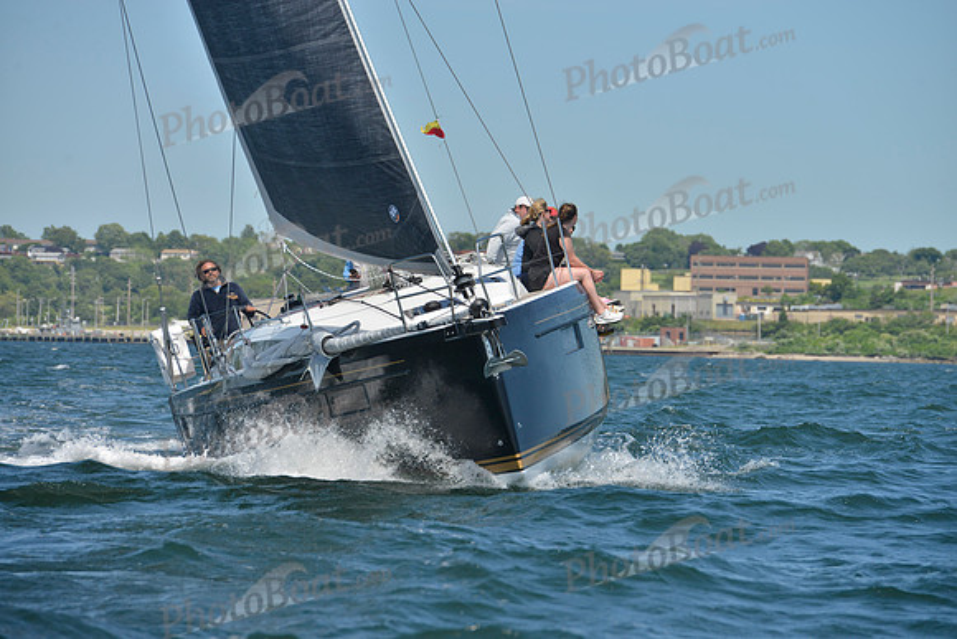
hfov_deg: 10.3
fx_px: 5318
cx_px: 478
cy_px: 320
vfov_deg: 6.9
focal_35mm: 200
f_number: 8
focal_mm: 200
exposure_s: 1/1250
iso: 280
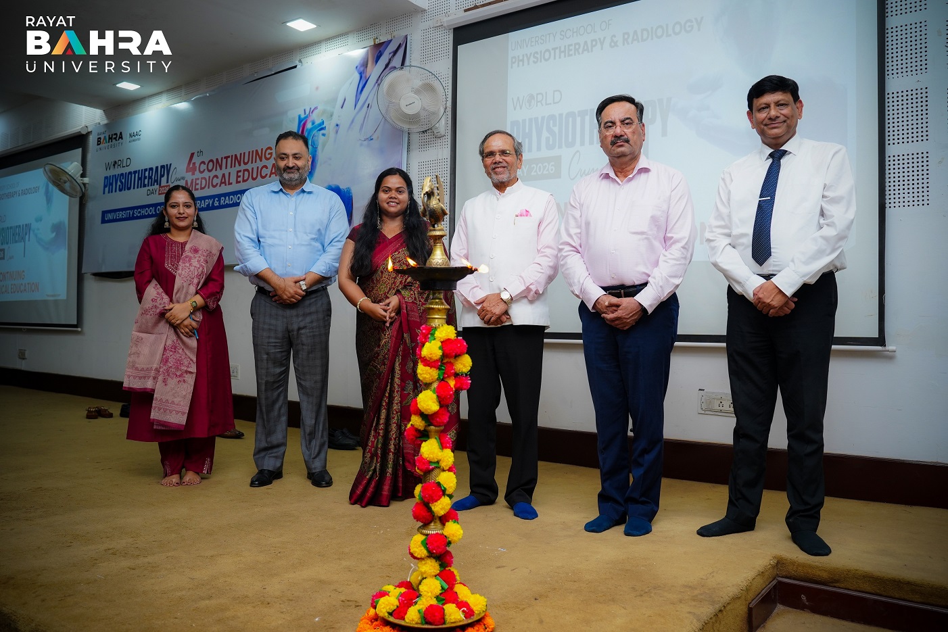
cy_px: 316
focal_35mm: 28
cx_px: 474
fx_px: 737
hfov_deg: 65.5
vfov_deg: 46.4
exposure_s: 1/100
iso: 320
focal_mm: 28
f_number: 4
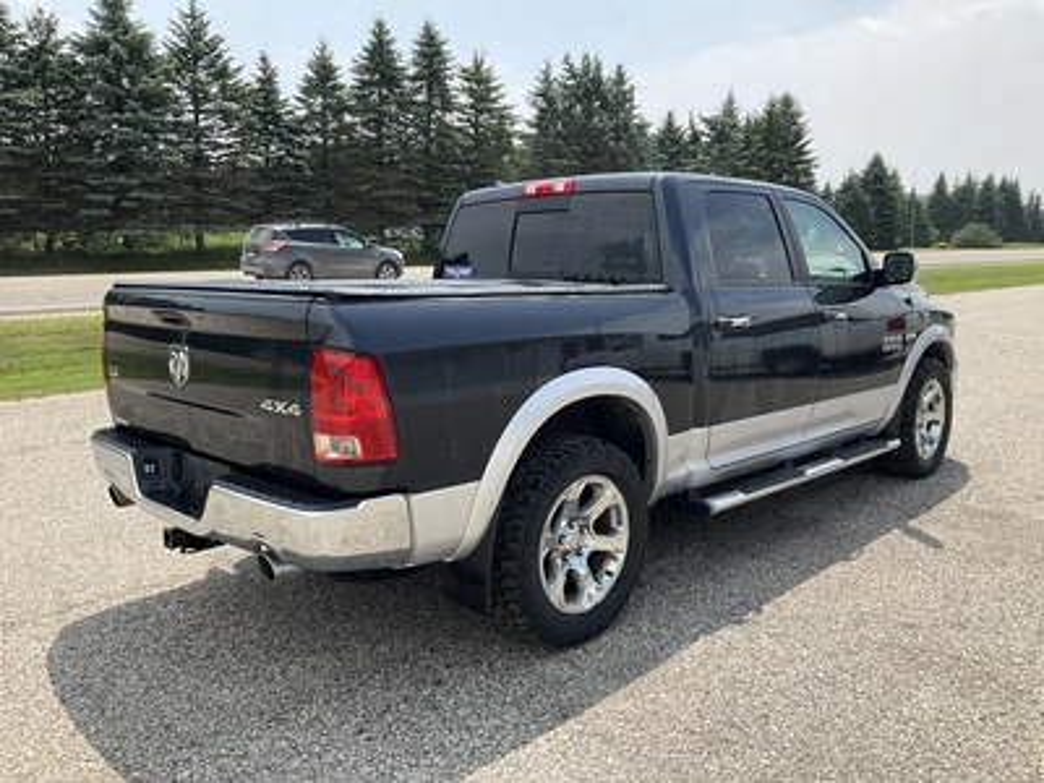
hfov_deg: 61.7
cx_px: 522
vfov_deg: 48.2
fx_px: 875
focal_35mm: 29
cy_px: 392
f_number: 1.8
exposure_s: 1/1311
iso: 25
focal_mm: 3
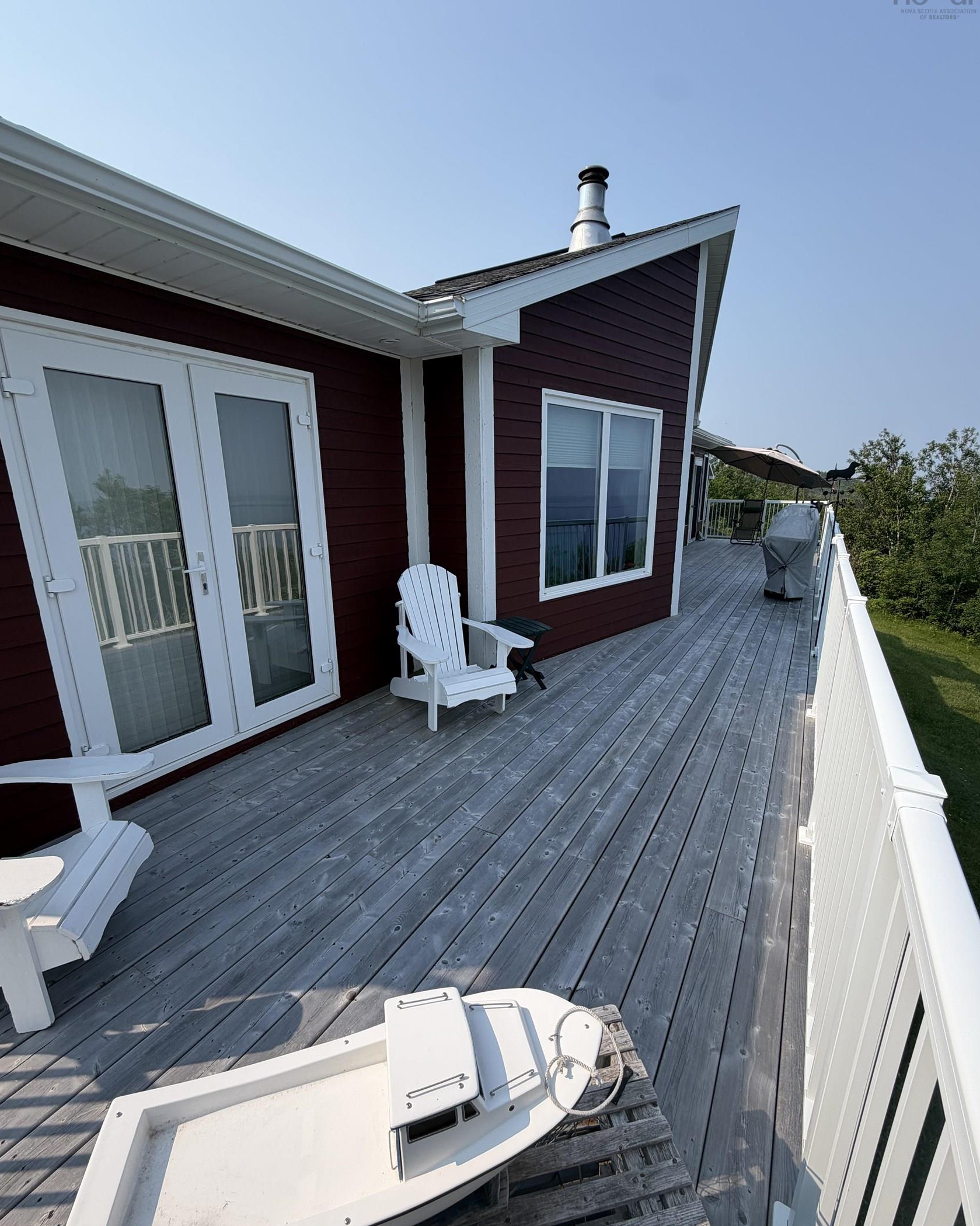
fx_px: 544
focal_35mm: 15
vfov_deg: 96.8
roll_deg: +0.2
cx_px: 489
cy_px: 635
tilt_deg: -15.5
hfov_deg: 84.0
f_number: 2.2
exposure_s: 1/864
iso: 20
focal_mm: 2.22
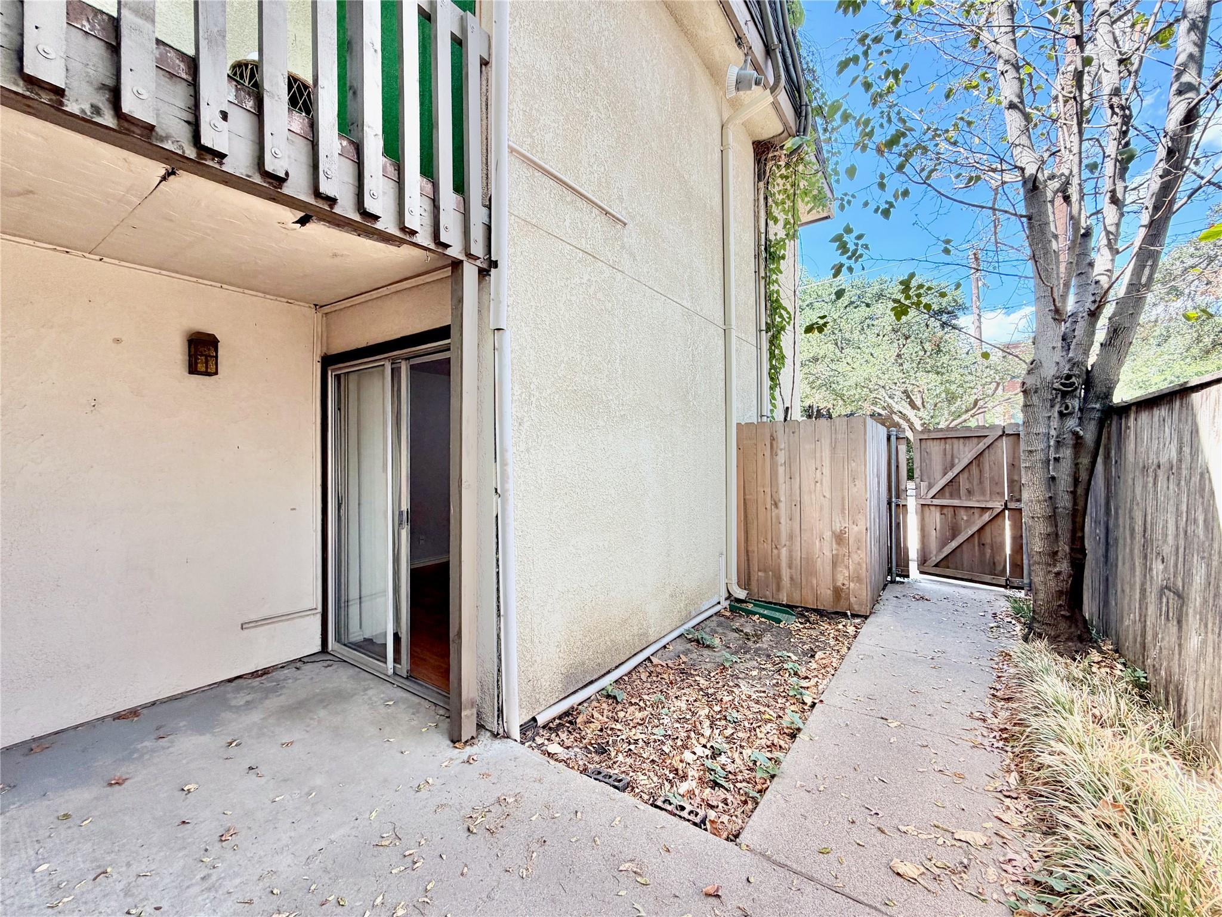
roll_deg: +1.1
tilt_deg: -0.1
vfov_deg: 85.7
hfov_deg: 102.1
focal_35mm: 14
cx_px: 611
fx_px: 494
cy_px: 458
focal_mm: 2.22
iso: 50
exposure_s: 1/153
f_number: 2.2
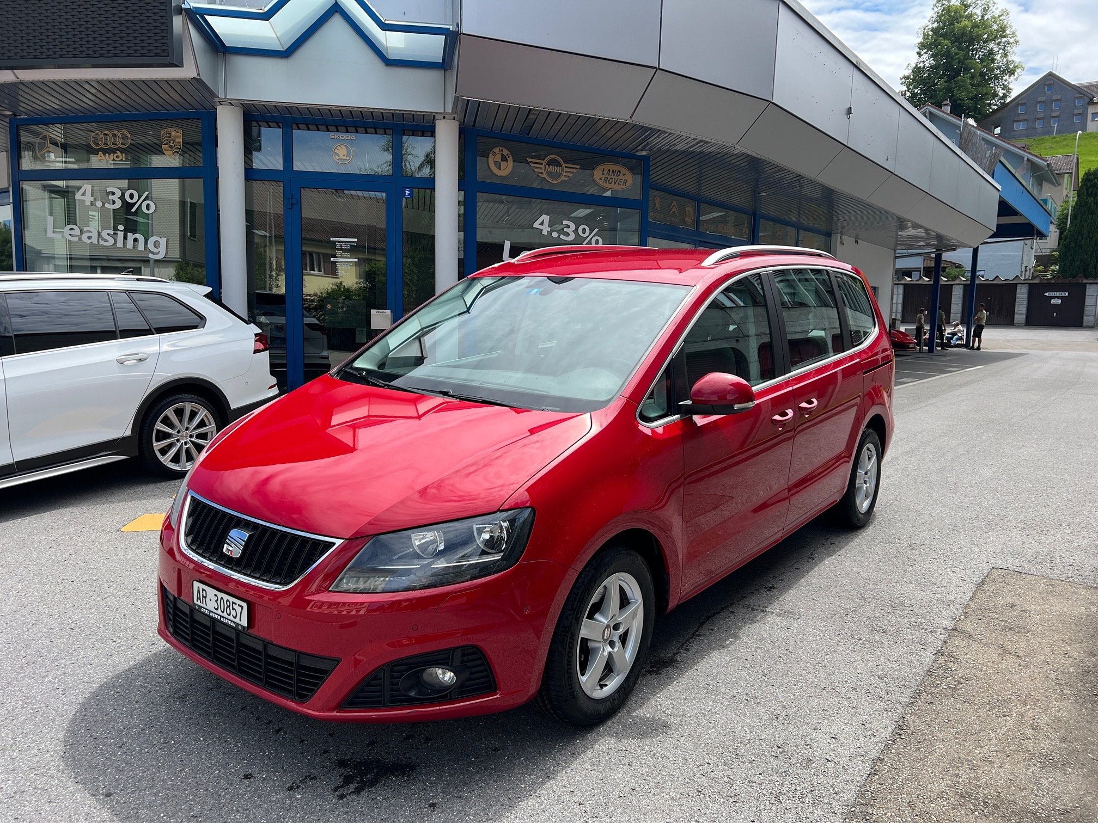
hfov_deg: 67.3
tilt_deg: -6.9
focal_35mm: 26
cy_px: 412
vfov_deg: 53.1
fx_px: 825
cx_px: 549
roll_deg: -0.8
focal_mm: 5.7
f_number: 1.5
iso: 50
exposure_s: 1/2457
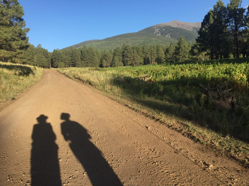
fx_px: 223
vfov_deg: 45.4
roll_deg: +1.5
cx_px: 124
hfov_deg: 58.4
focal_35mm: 31
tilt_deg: -3.2
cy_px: 93
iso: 25
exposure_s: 1/586
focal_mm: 3.3
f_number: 2.4
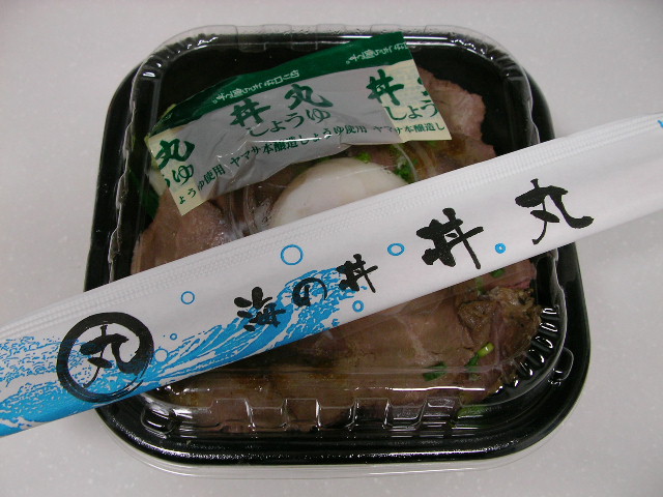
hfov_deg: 49.0
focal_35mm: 38
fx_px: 728
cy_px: 248
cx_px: 332
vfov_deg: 37.7
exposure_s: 1/17.6
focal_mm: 5.8
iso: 100
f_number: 3.5
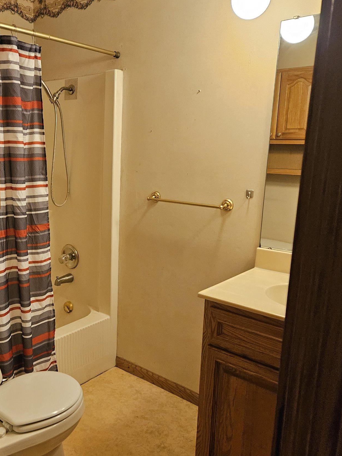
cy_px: 240
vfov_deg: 56.8
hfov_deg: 43.5
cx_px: 113
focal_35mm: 32
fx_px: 422
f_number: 1.8
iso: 800
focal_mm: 5.4
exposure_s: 1/120
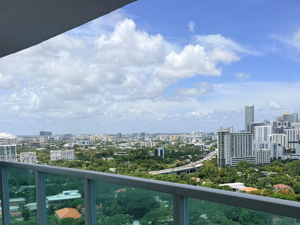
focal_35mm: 41
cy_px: 159
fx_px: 355
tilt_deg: -3.4
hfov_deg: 45.5
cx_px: 181
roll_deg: +1.8
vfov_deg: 34.6
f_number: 1.78
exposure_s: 1/6711
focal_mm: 6.76
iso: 80
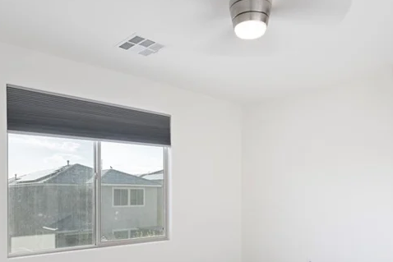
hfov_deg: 61.8
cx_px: 180
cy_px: 203
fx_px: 328
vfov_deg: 42.0
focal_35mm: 30
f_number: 9
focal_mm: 14
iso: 100
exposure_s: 1/10
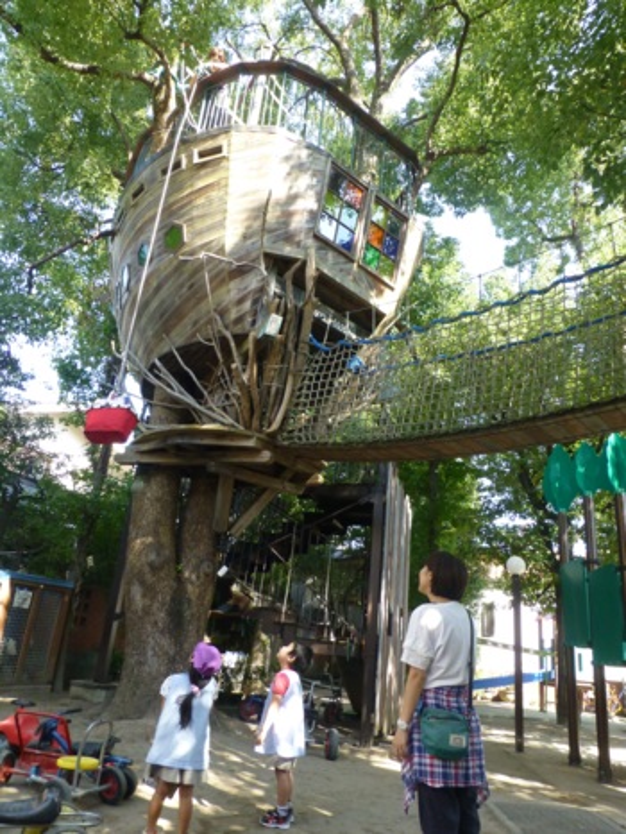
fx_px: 602
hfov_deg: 54.9
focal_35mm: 25
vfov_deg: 69.4
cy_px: 417
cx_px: 313
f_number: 3.3
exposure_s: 1/250
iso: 320
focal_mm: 4.3
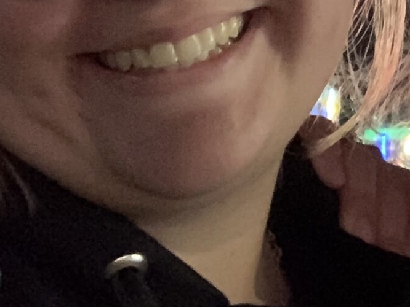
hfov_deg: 14.8
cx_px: 638
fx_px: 1457
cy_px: -236
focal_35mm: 123
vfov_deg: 11.3
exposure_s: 1/15
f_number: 2.2
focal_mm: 2.87
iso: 1000
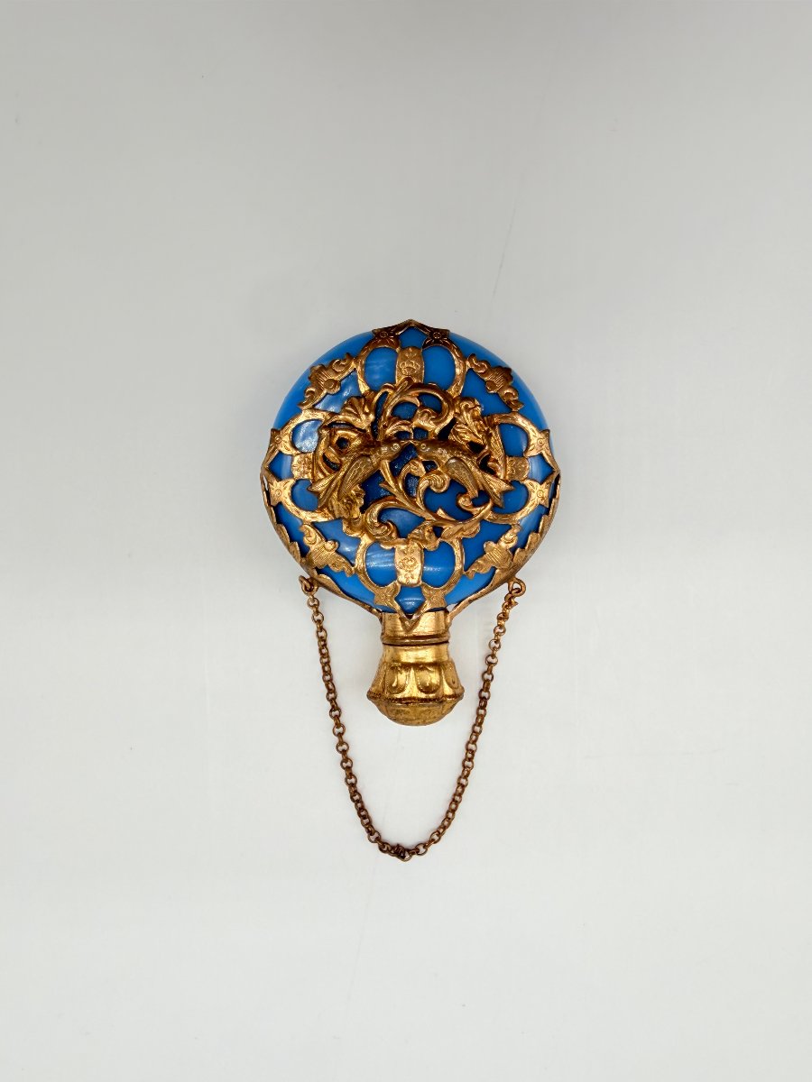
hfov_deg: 56.8
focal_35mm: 24
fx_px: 751
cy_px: 541
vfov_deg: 71.6
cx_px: 406
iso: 50
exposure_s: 1/507
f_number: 2.2
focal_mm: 2.22
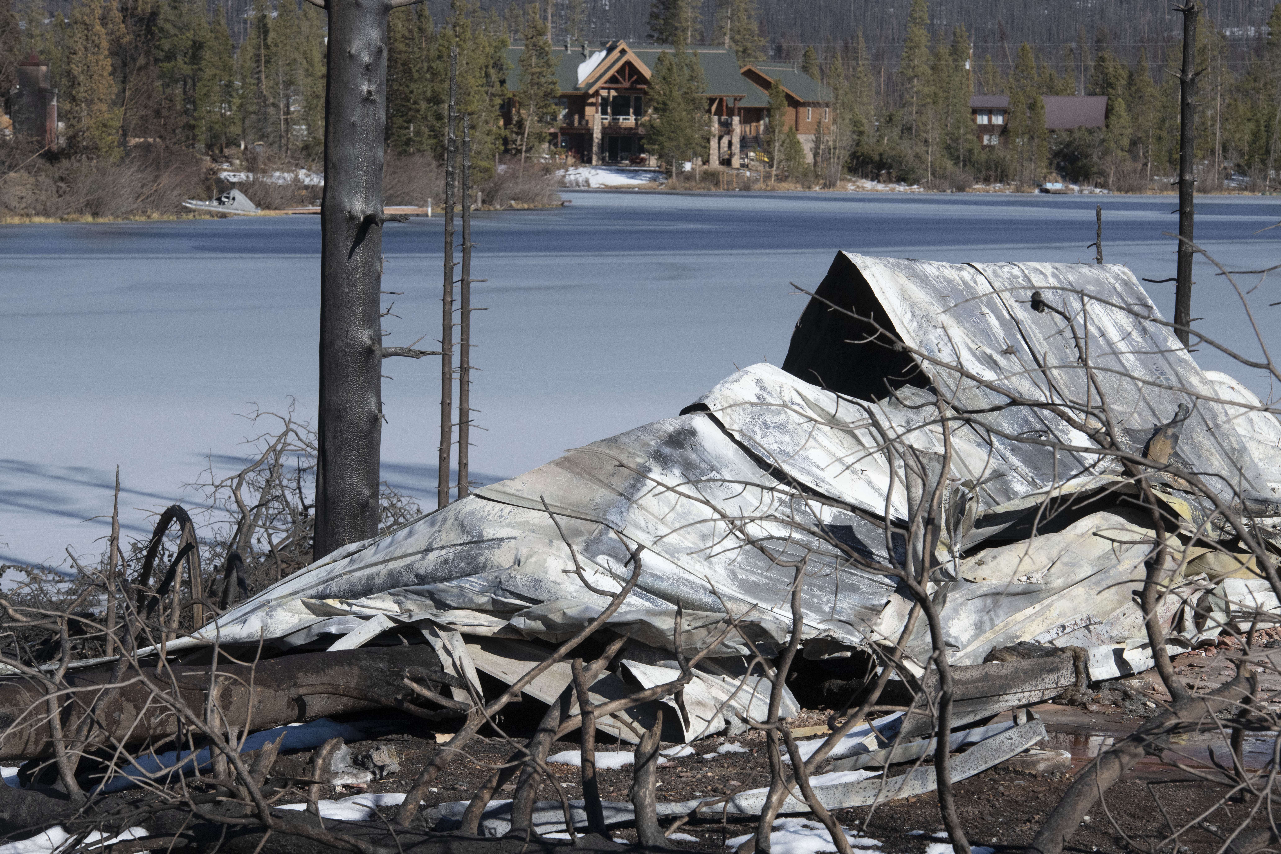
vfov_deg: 11.0
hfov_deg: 16.4
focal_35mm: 125
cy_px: 427
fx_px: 4448
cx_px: 640
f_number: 18
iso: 800
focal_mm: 125
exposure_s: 1/1000
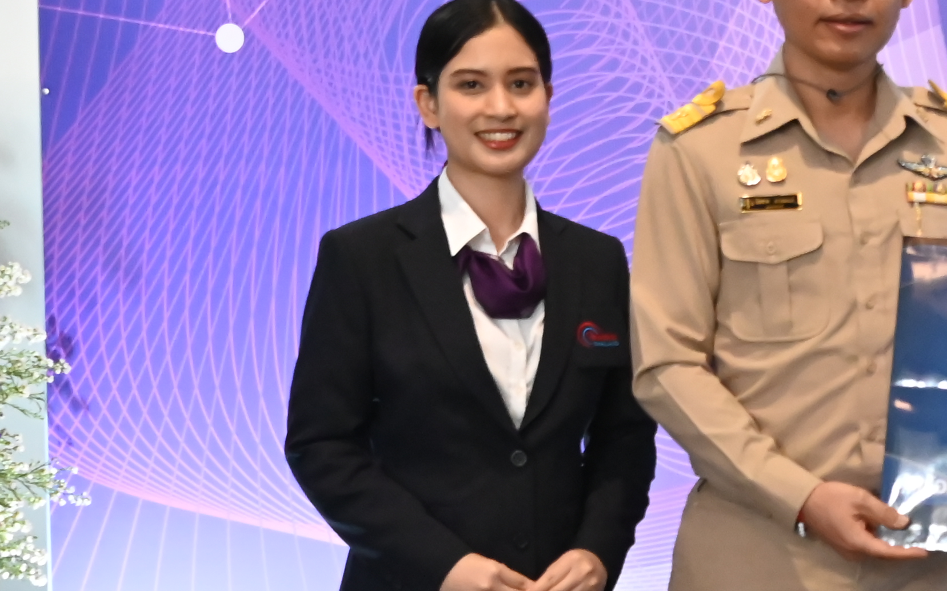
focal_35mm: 119
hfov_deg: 16.6
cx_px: 1230
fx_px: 3071
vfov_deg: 11.0
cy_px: 478
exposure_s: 1/160
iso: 5000
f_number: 5
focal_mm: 32
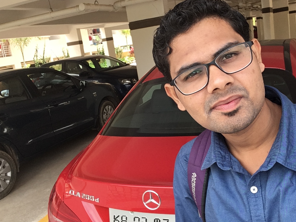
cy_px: 104
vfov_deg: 38.6
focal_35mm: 37
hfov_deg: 50.0
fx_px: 316
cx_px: 169
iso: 50
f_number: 2.4
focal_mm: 2.15
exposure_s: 1/244
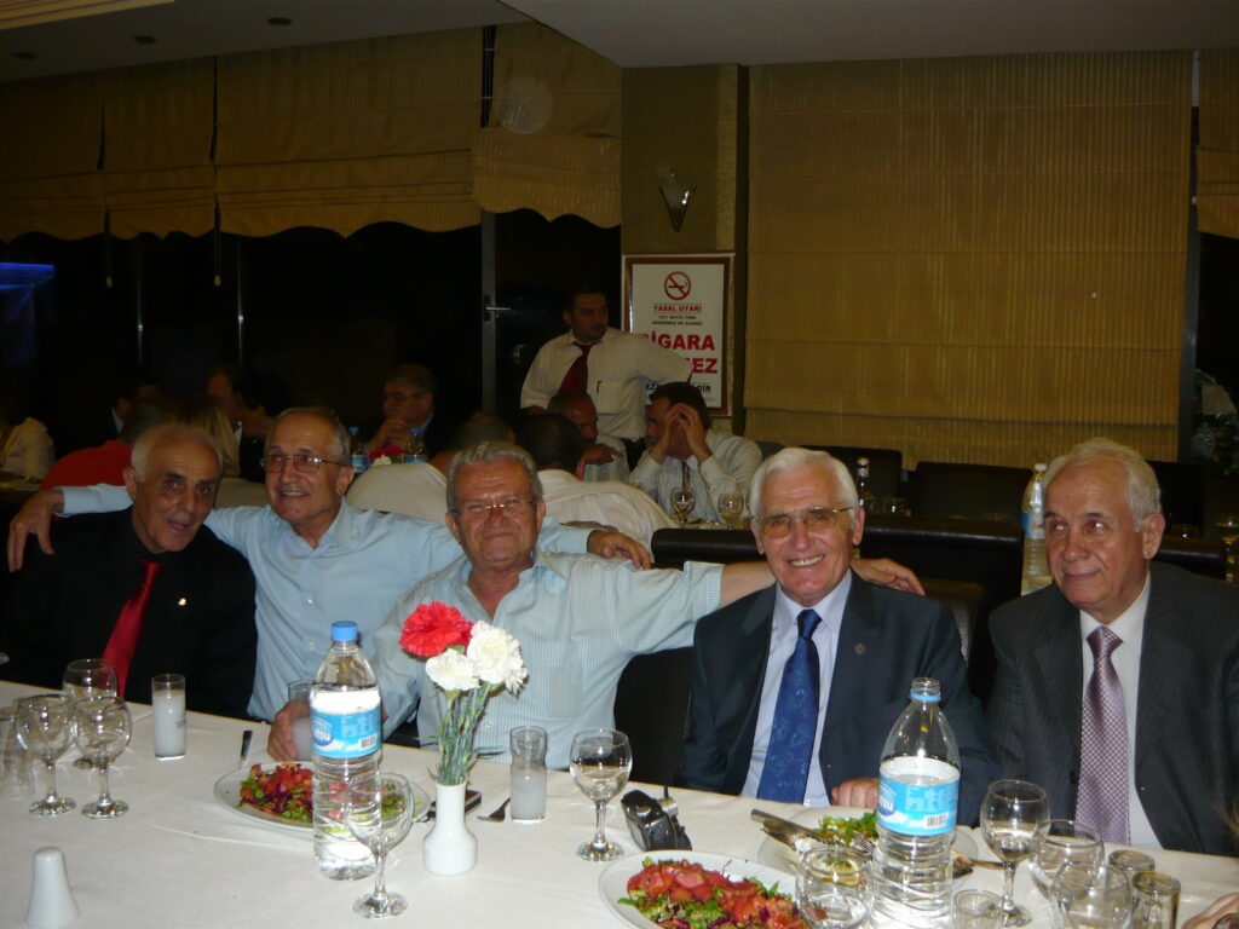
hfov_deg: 55.4
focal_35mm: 33
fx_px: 1181
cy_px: 464
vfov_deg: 42.9
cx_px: 620
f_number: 2.8
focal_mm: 5.5
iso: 160
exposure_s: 1/30
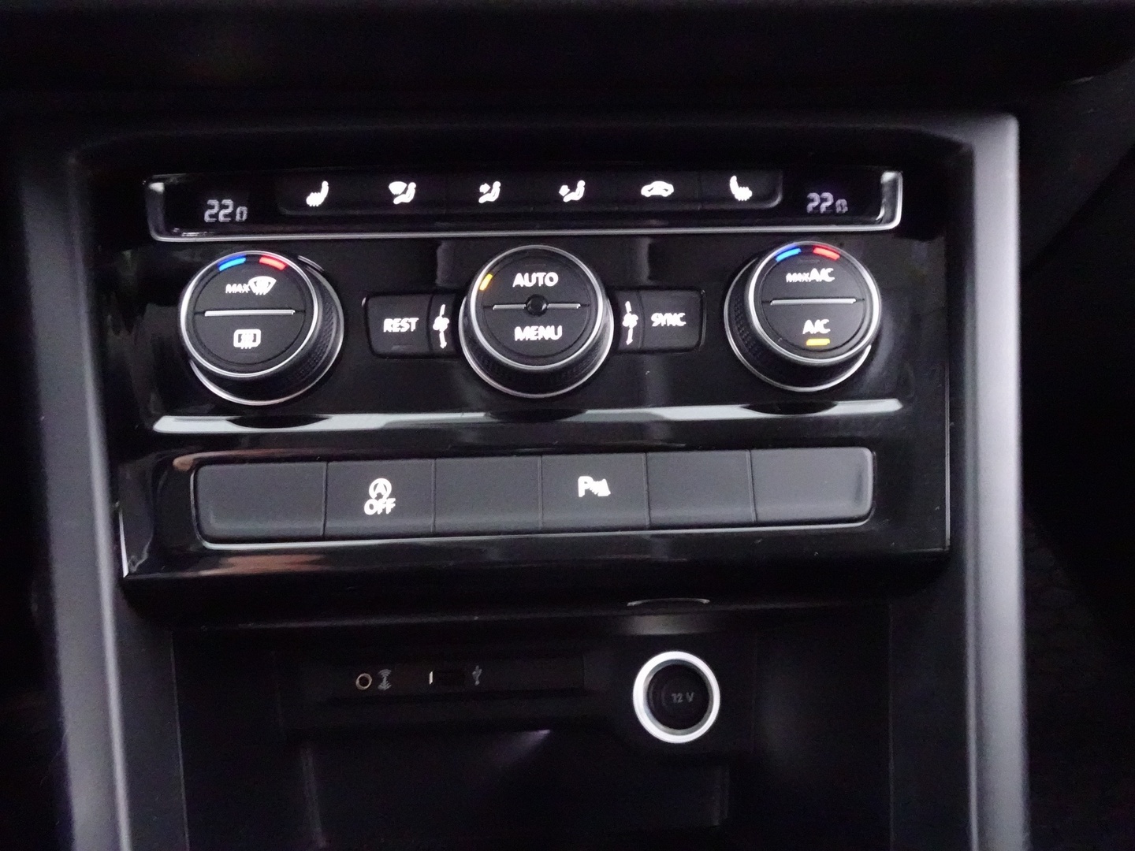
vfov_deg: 56.8
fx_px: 787
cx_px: 568
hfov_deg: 71.6
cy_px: 426
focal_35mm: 24
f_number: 3.5
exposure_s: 1/6
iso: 3200
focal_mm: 4.26
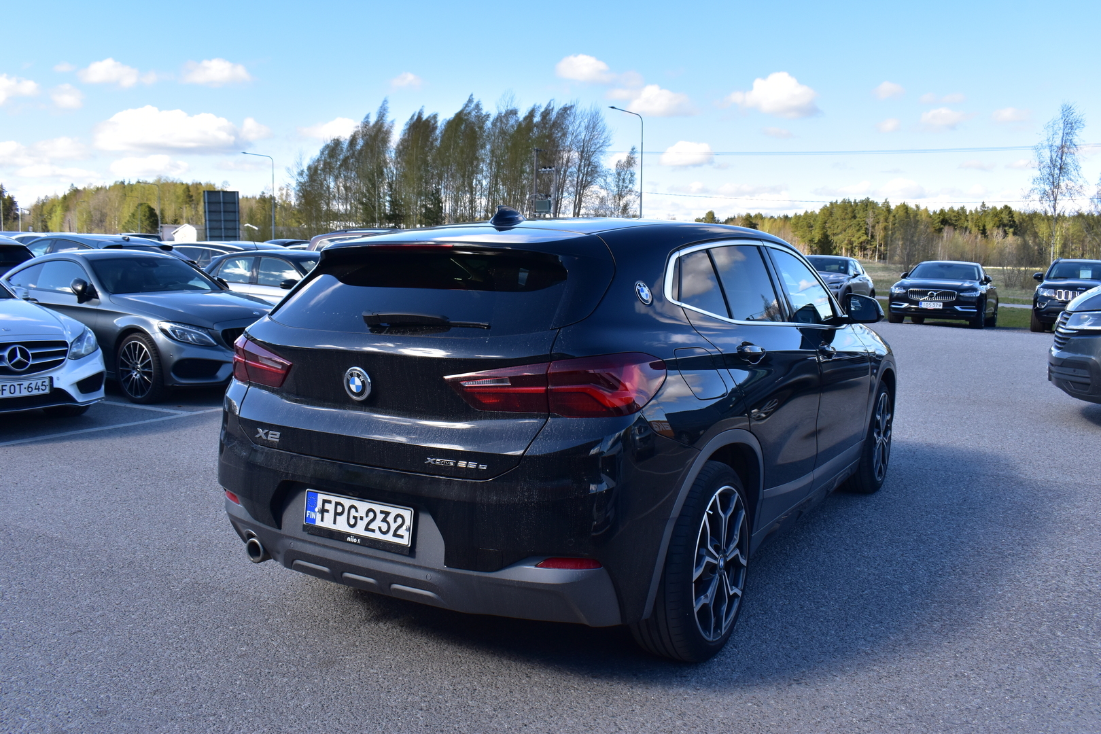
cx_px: 550
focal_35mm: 30
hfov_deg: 61.9
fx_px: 917
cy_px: 367
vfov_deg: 43.6
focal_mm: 20
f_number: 11
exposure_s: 1/350
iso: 400
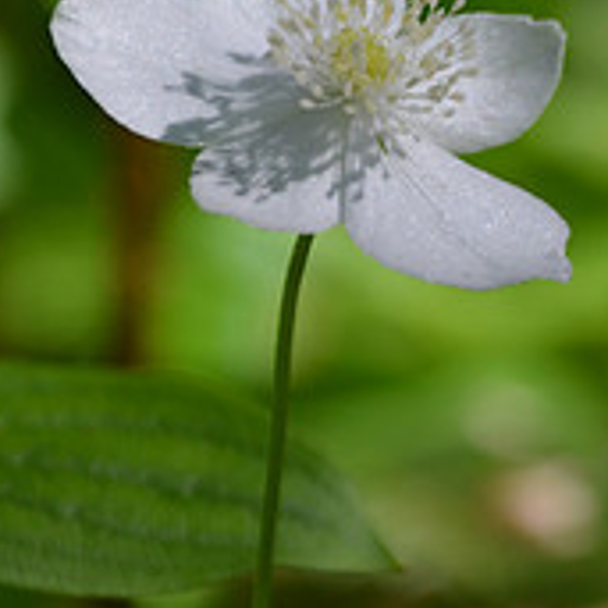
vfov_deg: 1.7
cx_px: 476
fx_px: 19931
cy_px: 402
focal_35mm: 1003
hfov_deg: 1.7
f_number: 8
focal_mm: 300
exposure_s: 1/125
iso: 320
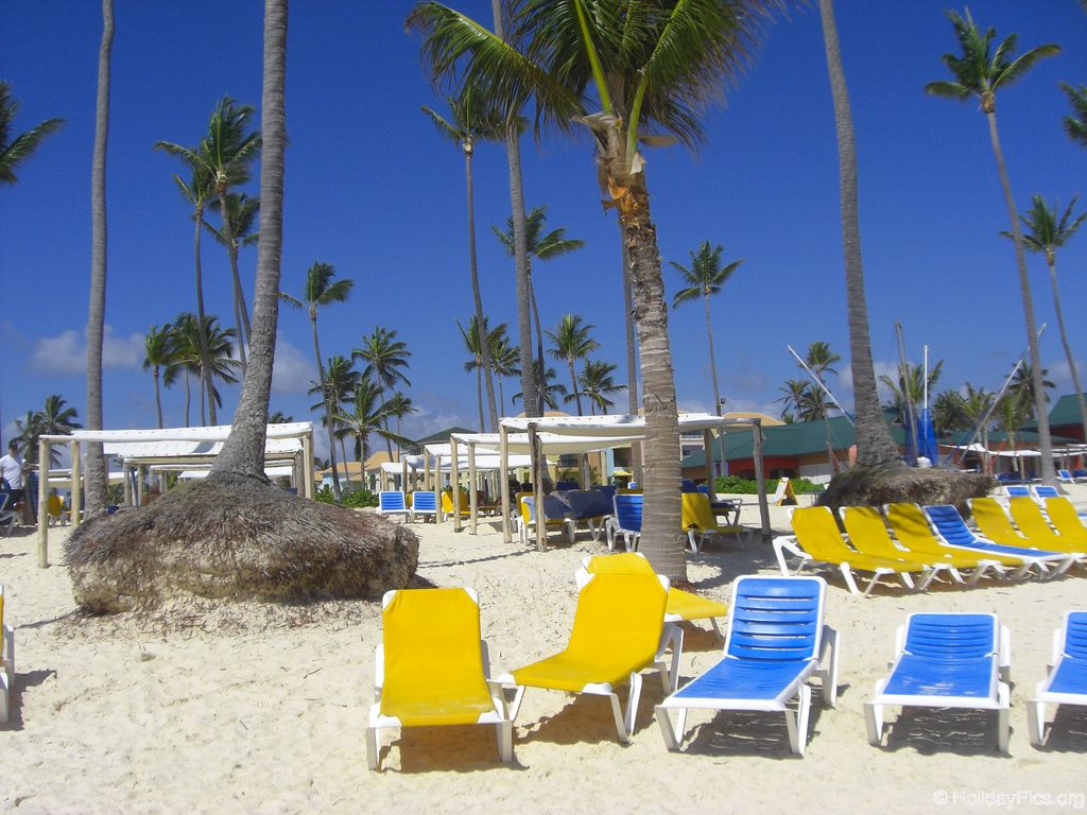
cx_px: 544
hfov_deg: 49.0
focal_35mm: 38
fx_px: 1193
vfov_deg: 37.7
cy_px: 408
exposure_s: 1/320
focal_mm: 6.2
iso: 64
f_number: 8
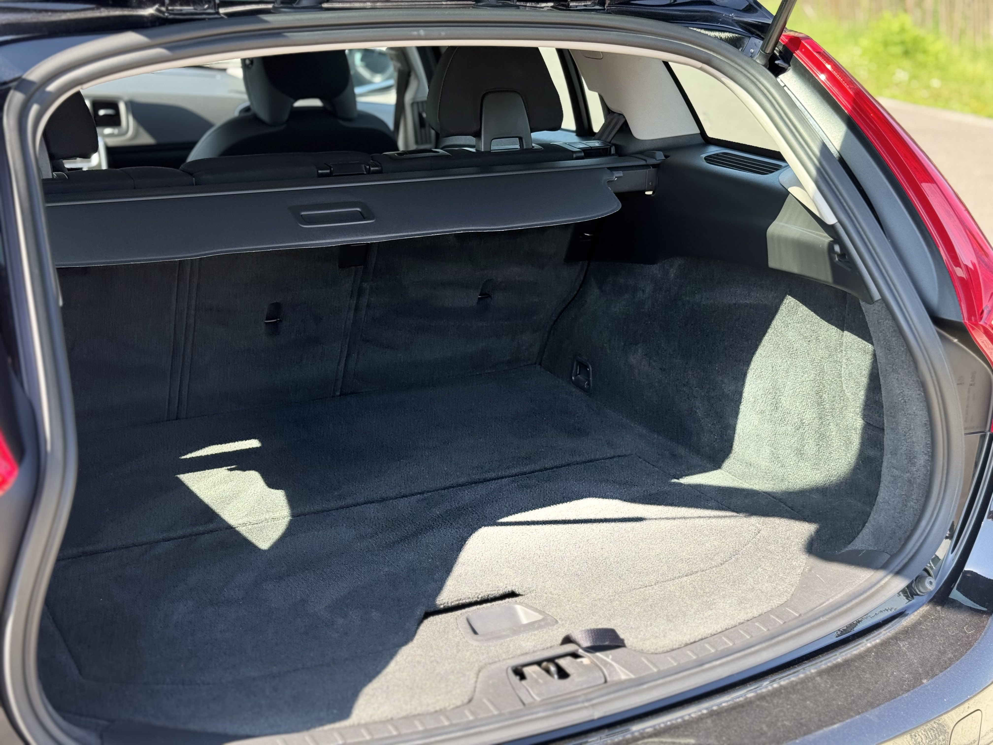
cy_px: 372
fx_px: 1377
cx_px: 496
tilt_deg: -17.4
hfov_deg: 39.7
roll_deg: -0.6
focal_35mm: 48
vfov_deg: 30.3
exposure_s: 1/325
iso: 64
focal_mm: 6.76
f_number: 1.78
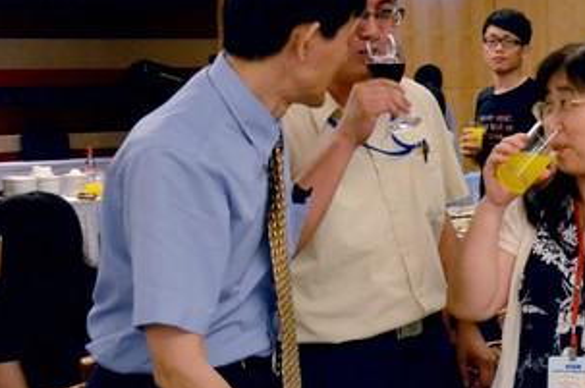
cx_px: 571
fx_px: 1444
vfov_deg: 15.3
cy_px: 161
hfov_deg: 22.1
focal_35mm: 89
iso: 3200
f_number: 4.2
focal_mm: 30
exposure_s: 1/80
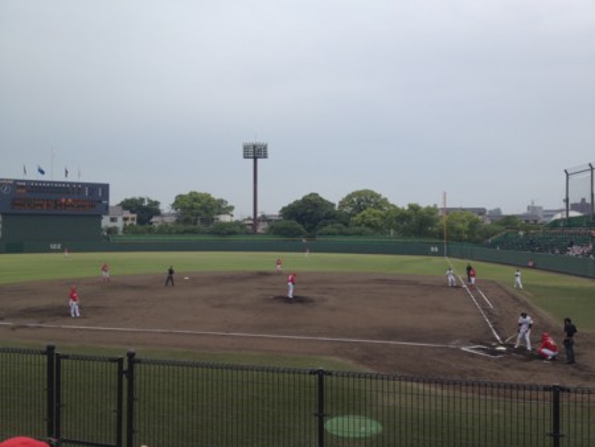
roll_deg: +1.0
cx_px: 298
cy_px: 224
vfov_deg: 40.7
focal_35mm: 35
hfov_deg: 52.6
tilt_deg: -1.0
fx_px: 602
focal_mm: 4.28
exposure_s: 1/1151
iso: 50
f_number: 2.4
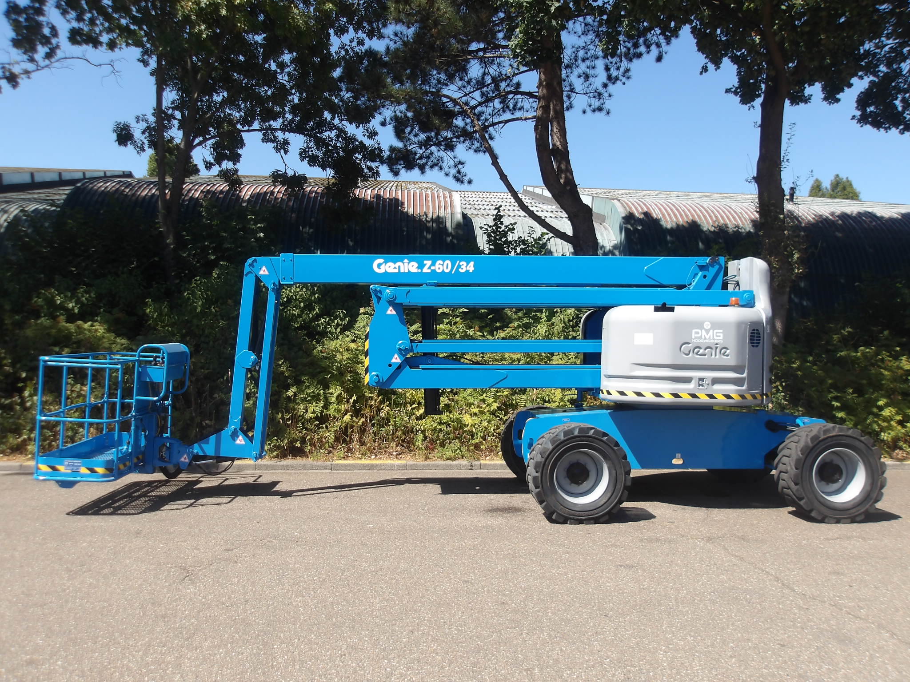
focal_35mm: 27
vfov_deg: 51.4
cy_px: 341
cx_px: 455
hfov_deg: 65.3
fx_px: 710
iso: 100
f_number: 3
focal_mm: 4.9
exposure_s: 1/746
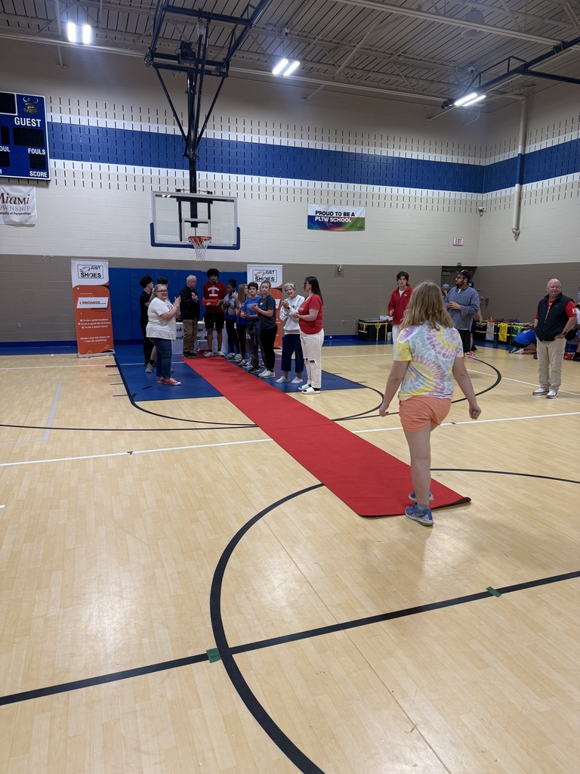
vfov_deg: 71.6
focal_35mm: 24
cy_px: 387
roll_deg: -0.6
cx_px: 290
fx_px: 536
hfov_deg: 56.8
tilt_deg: -10.3
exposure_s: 1/121
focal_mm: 6.76
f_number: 1.78
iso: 125
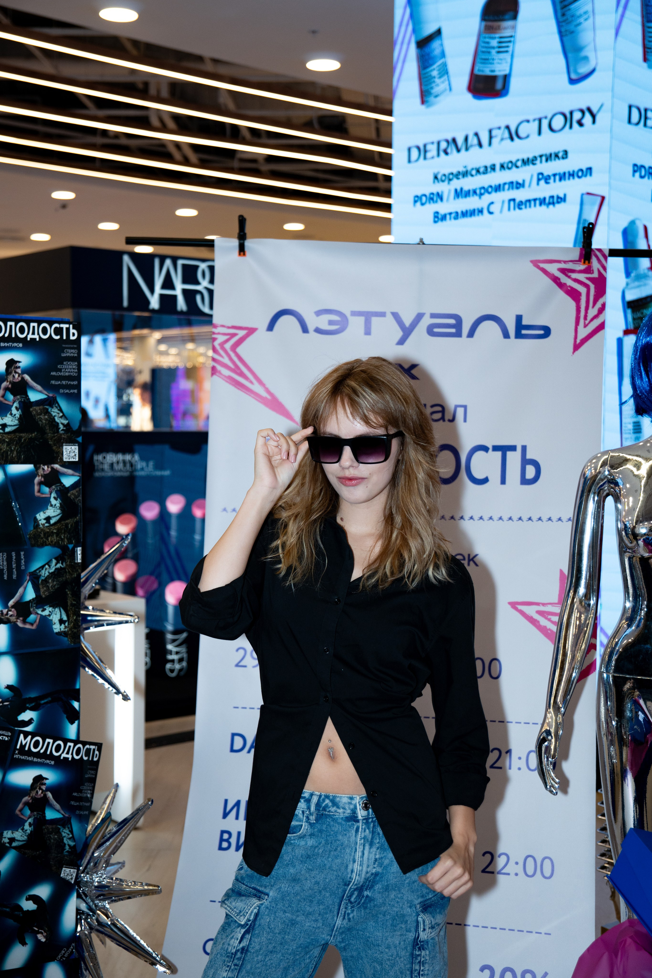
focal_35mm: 51
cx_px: 326
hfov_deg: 26.5
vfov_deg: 38.9
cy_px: 489
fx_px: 1385
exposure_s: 1/400
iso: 400
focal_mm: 34
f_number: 2.8
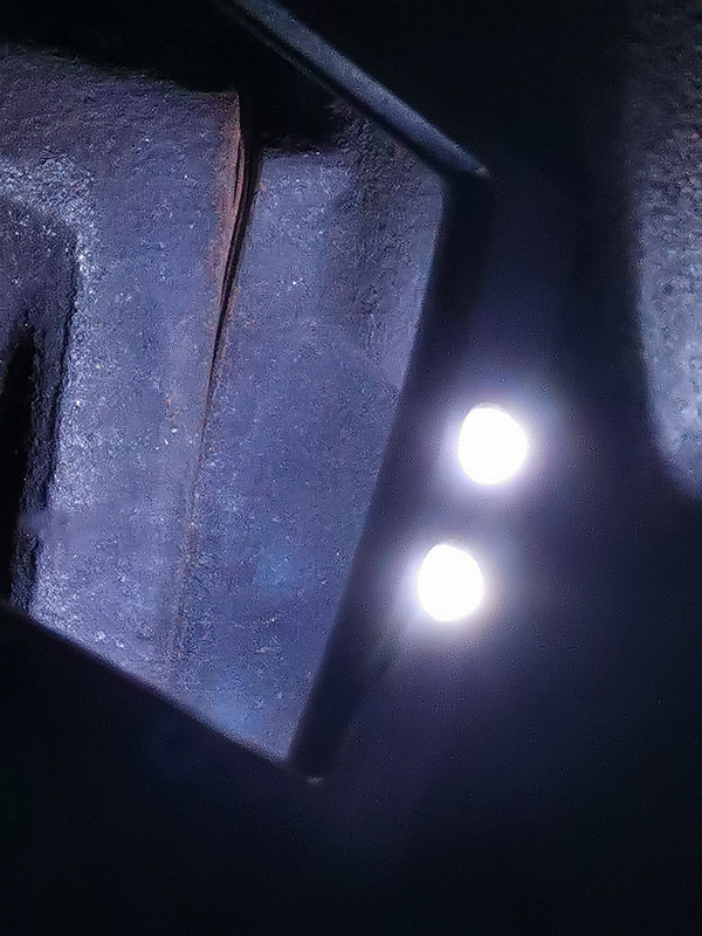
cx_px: 351
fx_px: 3975
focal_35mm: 147
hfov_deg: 10.1
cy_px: 468
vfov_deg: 13.4
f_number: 1.8
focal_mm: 5.58
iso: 200
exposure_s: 1/100
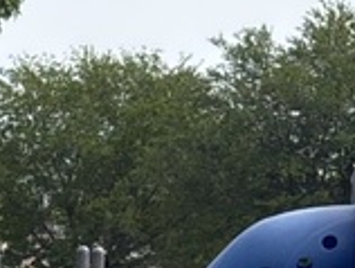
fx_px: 3194
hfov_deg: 6.0
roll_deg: +0.0
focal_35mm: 311
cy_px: 631
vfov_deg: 4.7
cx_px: -647
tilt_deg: -6.8
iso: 64
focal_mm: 6.76
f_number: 1.78
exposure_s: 1/3534
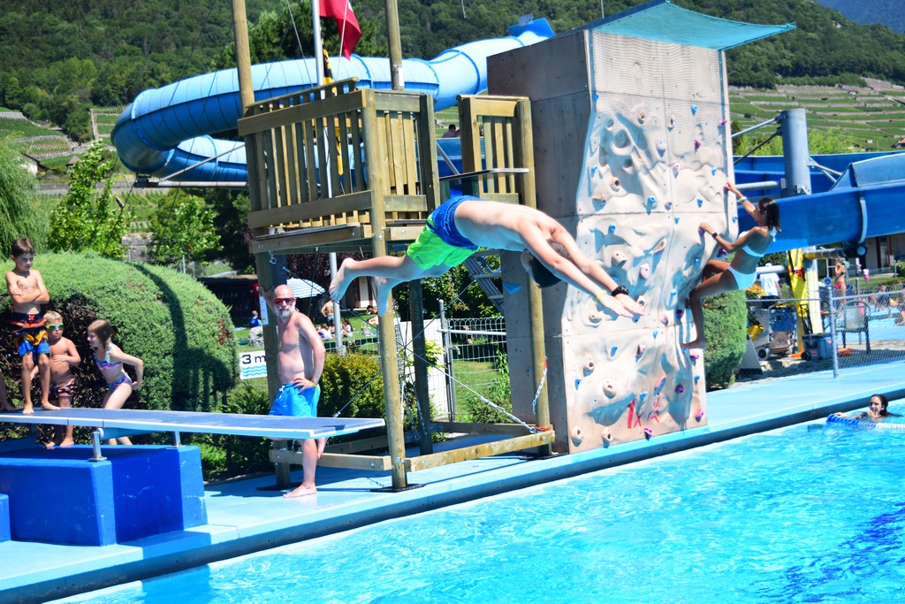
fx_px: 1282
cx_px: 452
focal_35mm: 51
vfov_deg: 26.5
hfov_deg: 38.9
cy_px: 302
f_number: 4.5
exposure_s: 1/1250
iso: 280
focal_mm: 34
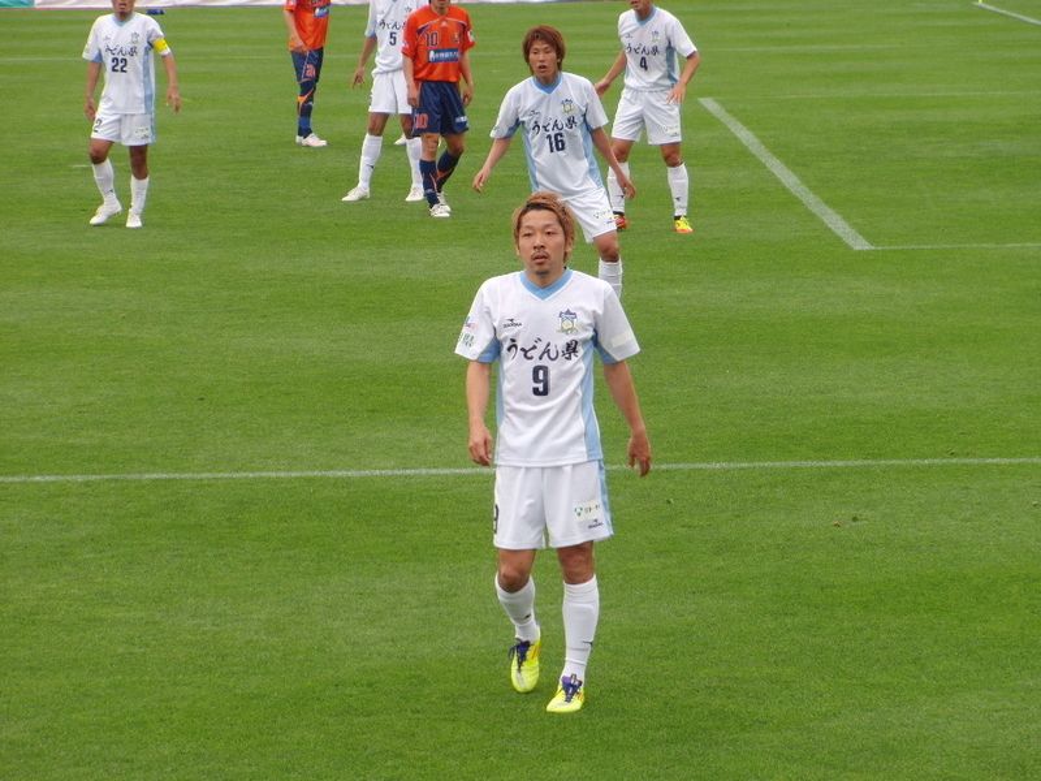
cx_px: 520
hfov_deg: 11.3
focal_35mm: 175
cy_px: 390
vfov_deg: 8.5
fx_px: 5263
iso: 100
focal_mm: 30.1
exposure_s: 1/200
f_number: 4.8
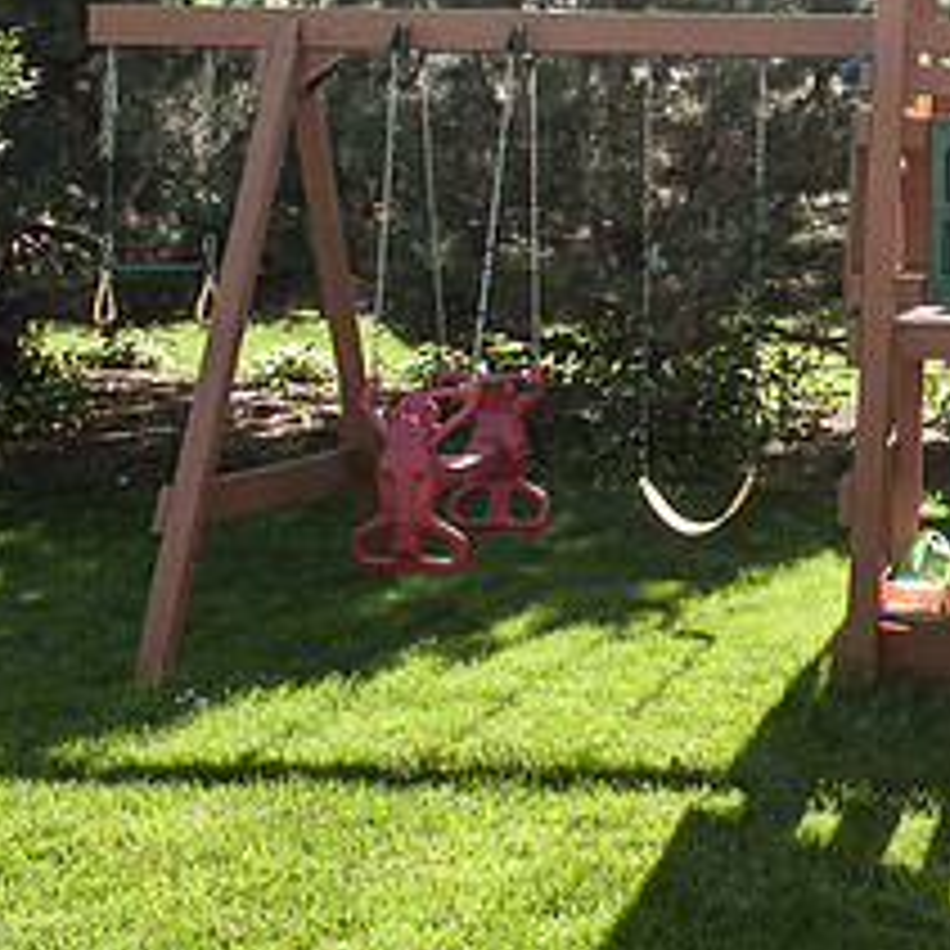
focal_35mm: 63
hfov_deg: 24.7
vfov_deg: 27.0
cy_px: 277
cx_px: 1139
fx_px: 1956
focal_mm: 18
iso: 400
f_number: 5
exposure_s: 1/2000
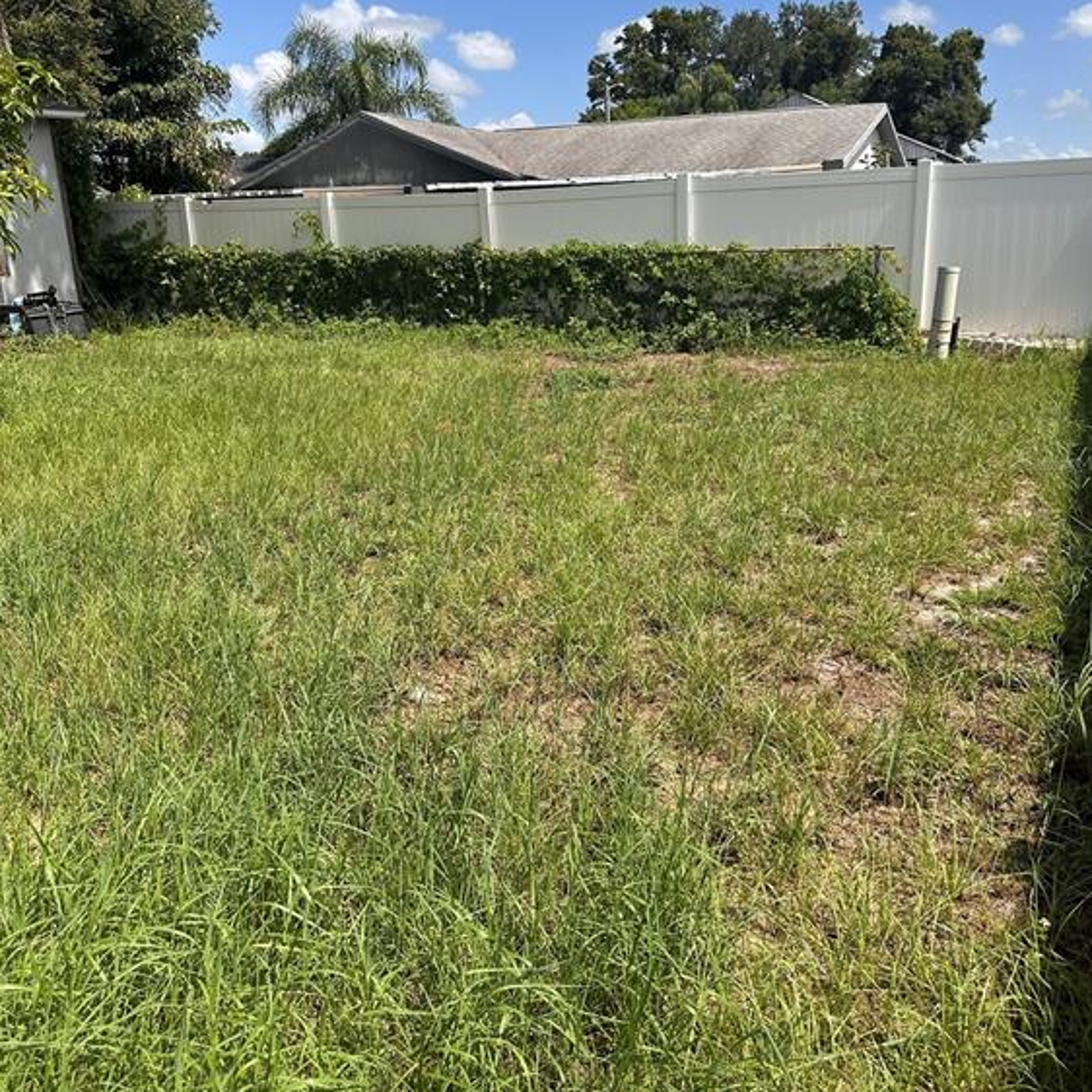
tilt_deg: -9.3
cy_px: 462
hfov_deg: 55.6
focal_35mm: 29
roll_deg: -0.1
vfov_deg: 55.4
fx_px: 1035
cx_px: 554
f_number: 1.78
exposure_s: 1/4016
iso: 80
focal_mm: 6.86
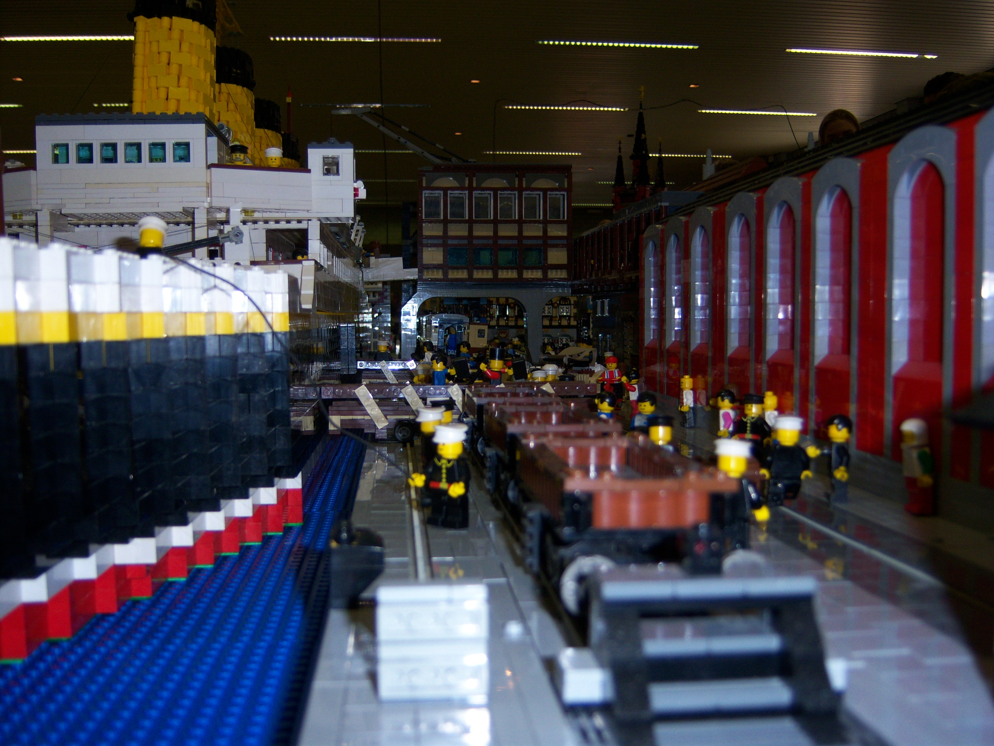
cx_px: 497
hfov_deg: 51.4
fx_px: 1034
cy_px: 373
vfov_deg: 39.7
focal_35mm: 36
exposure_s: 1/60
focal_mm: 7.5
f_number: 2.8
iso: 80
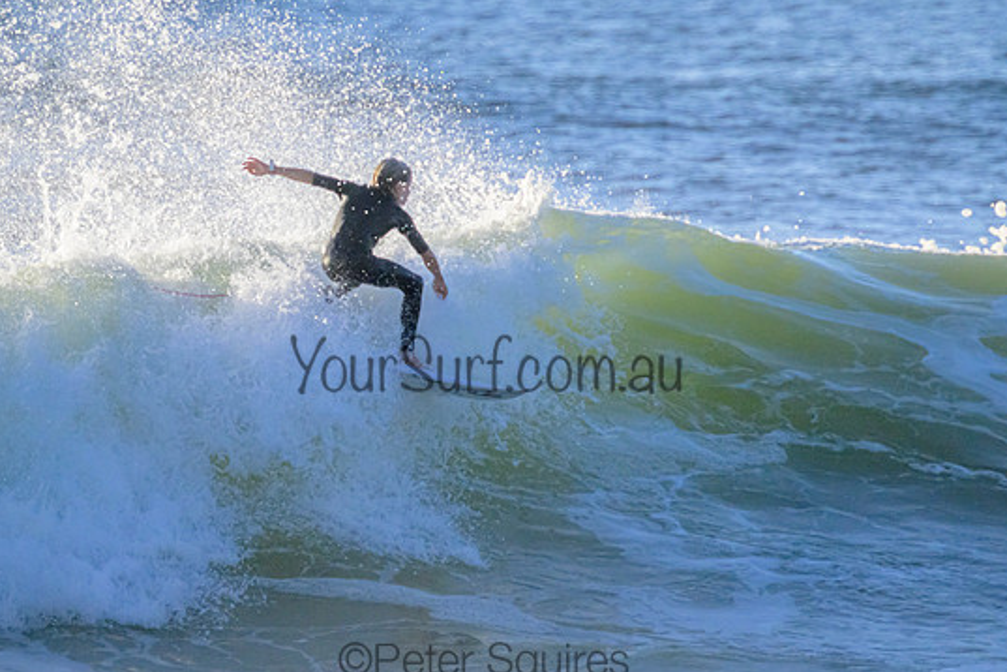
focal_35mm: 1186
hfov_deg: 1.7
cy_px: 402
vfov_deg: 1.2
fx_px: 33172
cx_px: 471
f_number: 11
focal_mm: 800
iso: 1400
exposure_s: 1/2000
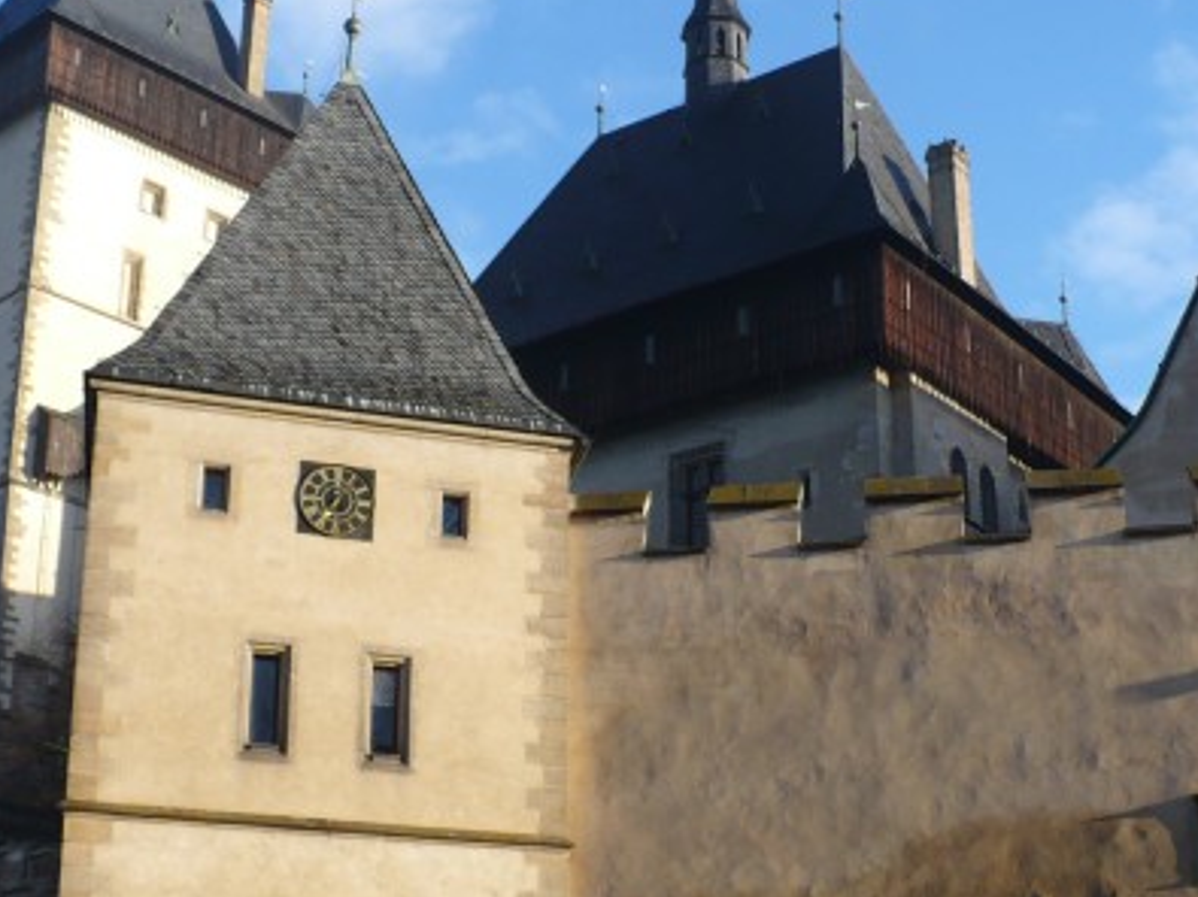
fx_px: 2076
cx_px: 692
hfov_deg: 32.1
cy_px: 588
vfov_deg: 24.3
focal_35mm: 60
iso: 100
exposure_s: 1/640
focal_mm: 6.1
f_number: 2.8
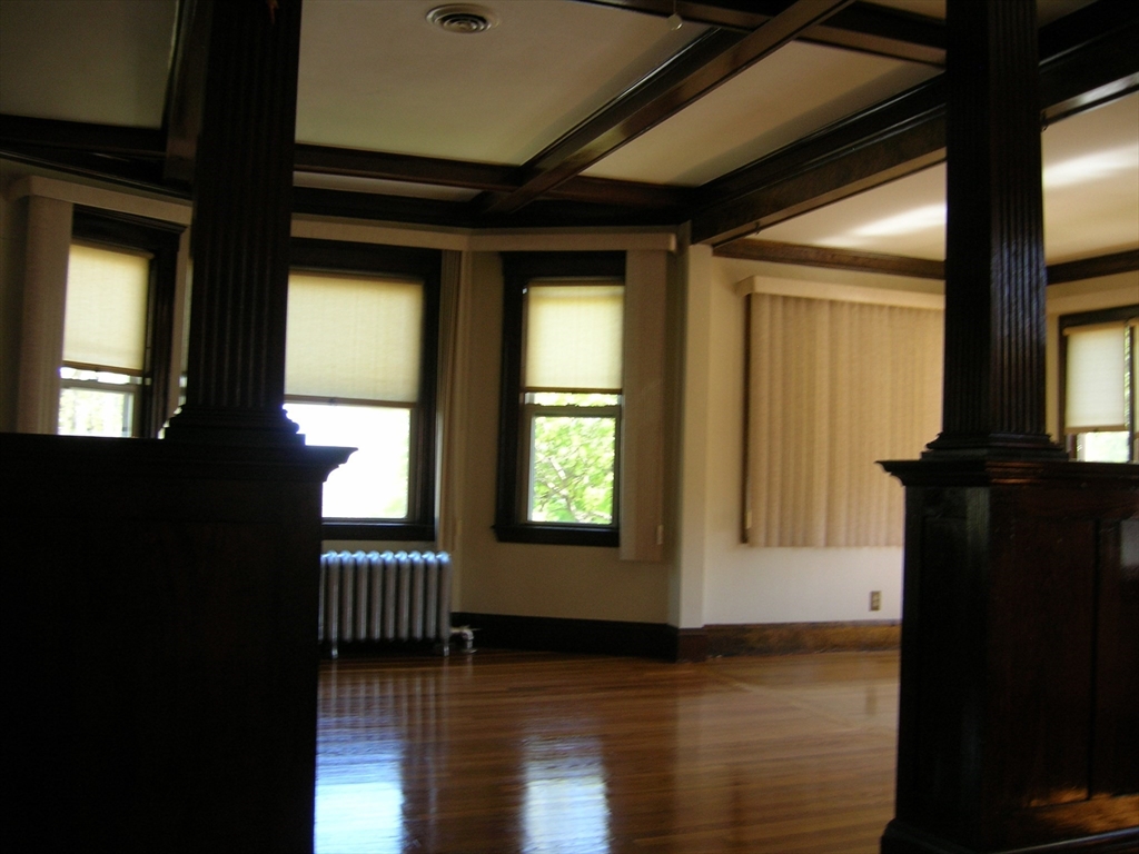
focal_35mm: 34
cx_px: 570
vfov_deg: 41.8
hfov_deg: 54.0
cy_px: 427
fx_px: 1119
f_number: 2.9
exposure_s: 1/31.7
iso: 50
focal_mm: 5.7
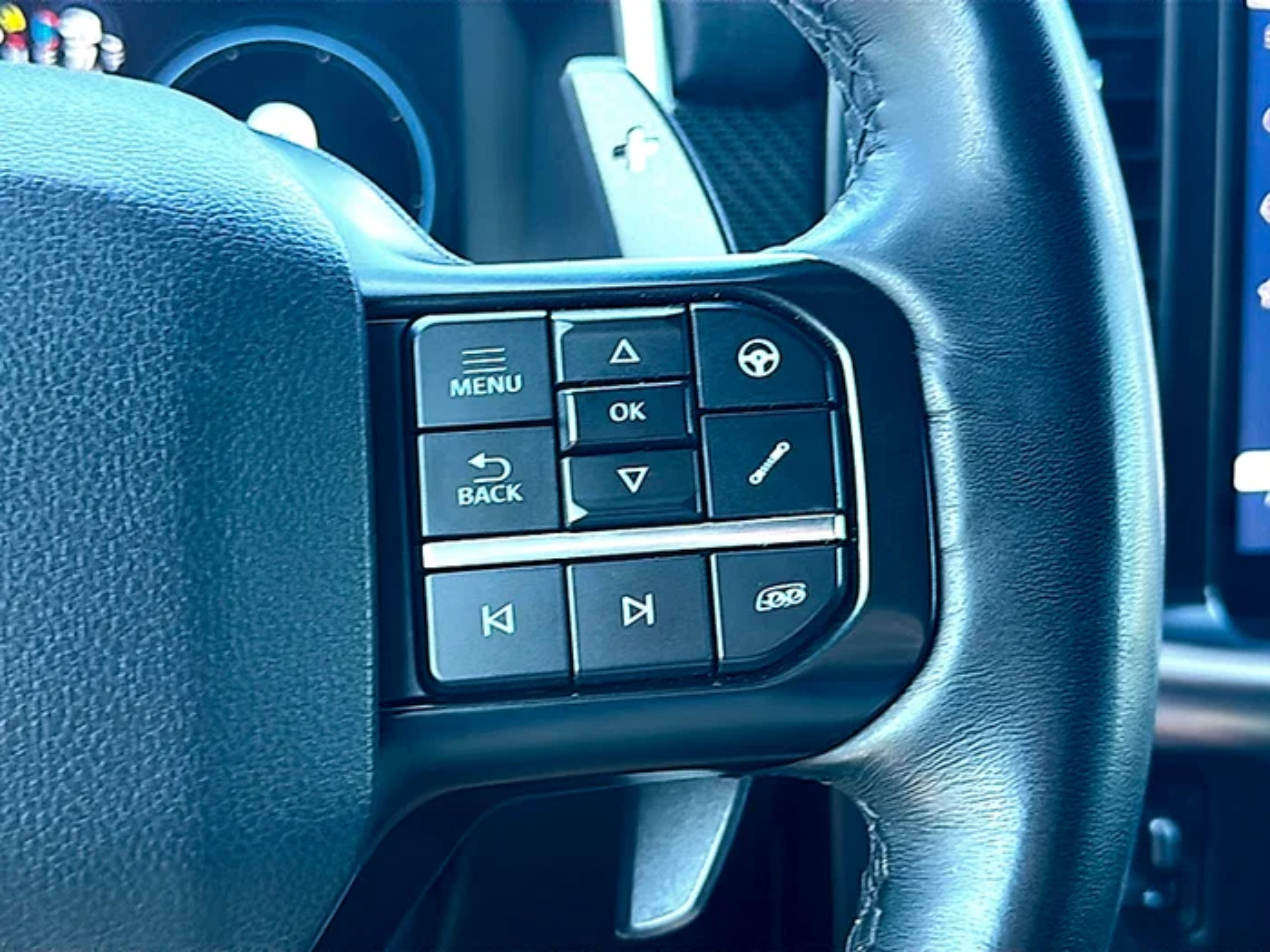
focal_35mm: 39
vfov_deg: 36.8
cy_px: 476
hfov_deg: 47.9
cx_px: 635
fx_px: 1431
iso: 80
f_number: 1.78
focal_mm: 6.86
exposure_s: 1/58
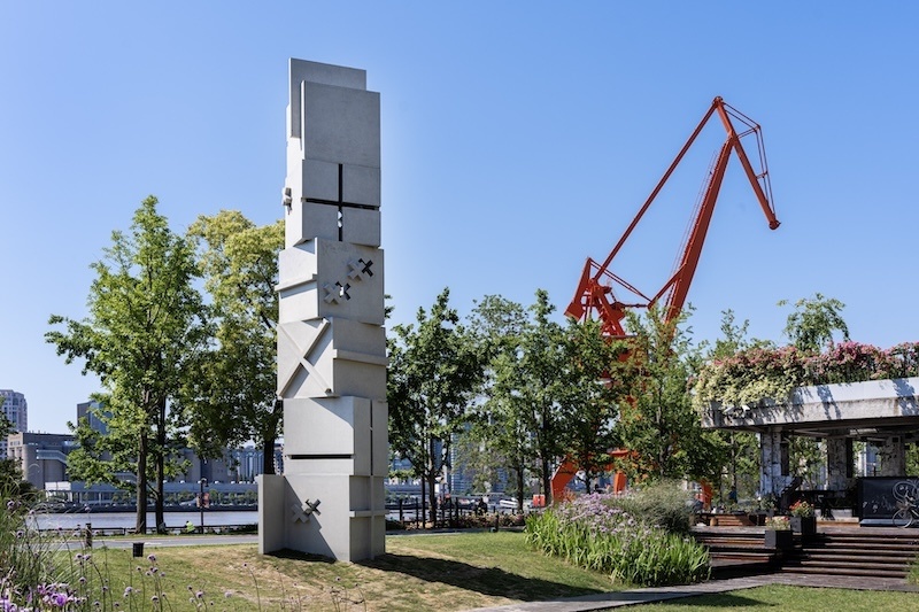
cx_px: 460
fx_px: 952
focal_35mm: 37
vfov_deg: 35.7
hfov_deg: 51.5
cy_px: 306
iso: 100
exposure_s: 1/400
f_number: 8
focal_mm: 37.3
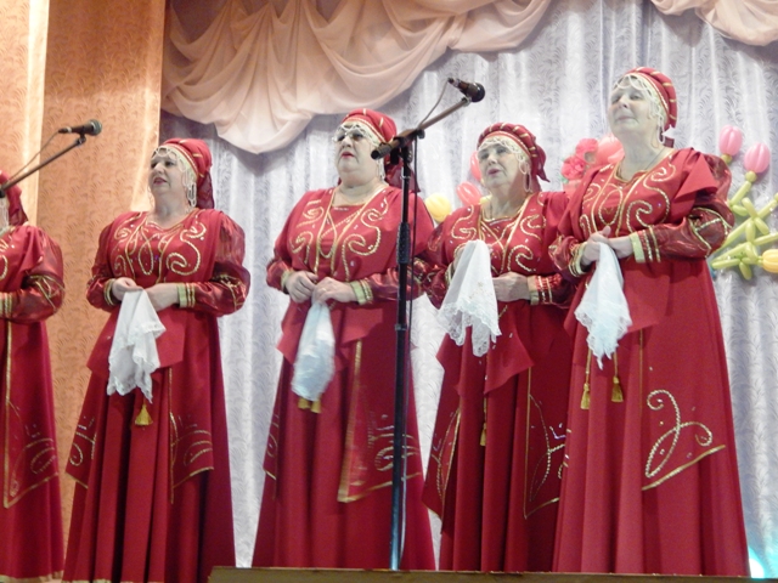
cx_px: 389
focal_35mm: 69
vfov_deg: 21.3
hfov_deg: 28.2
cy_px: 292
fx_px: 1551
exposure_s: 1/2.5
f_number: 4.1
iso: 200
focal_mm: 12.3
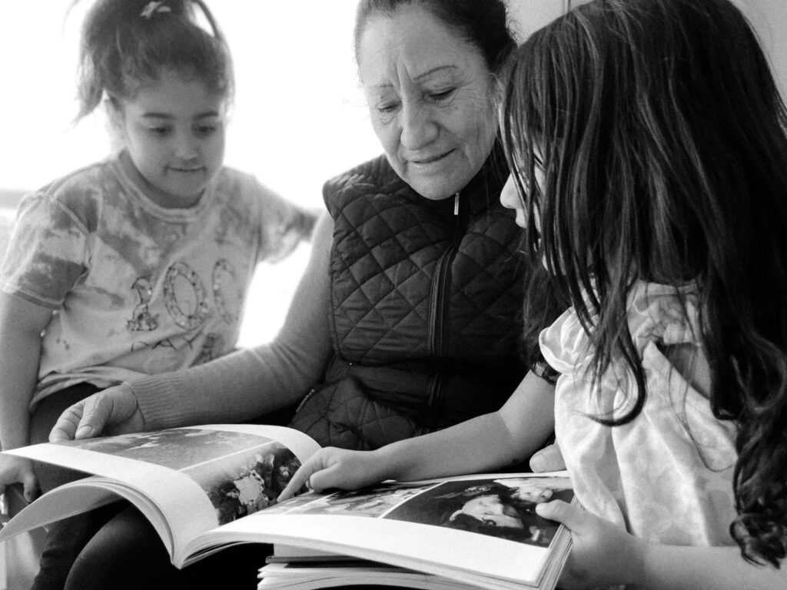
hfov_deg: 67.3
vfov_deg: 53.1
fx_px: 591
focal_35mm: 26
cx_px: 394
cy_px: 295
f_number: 1.6
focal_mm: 4.2
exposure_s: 1/160
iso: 32
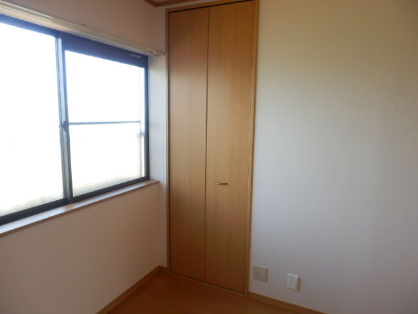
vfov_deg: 56.8
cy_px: 157
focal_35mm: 24
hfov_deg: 71.6
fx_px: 290
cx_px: 209
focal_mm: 4.2
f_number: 3
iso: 80
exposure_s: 1/40
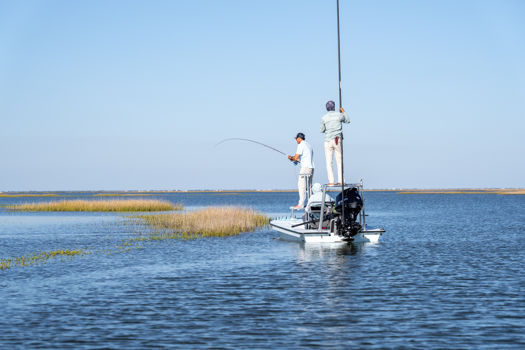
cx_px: 262
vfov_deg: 12.8
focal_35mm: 107
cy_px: 175
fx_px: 1563
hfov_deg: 19.1
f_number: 5
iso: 125
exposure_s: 1/640
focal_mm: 99
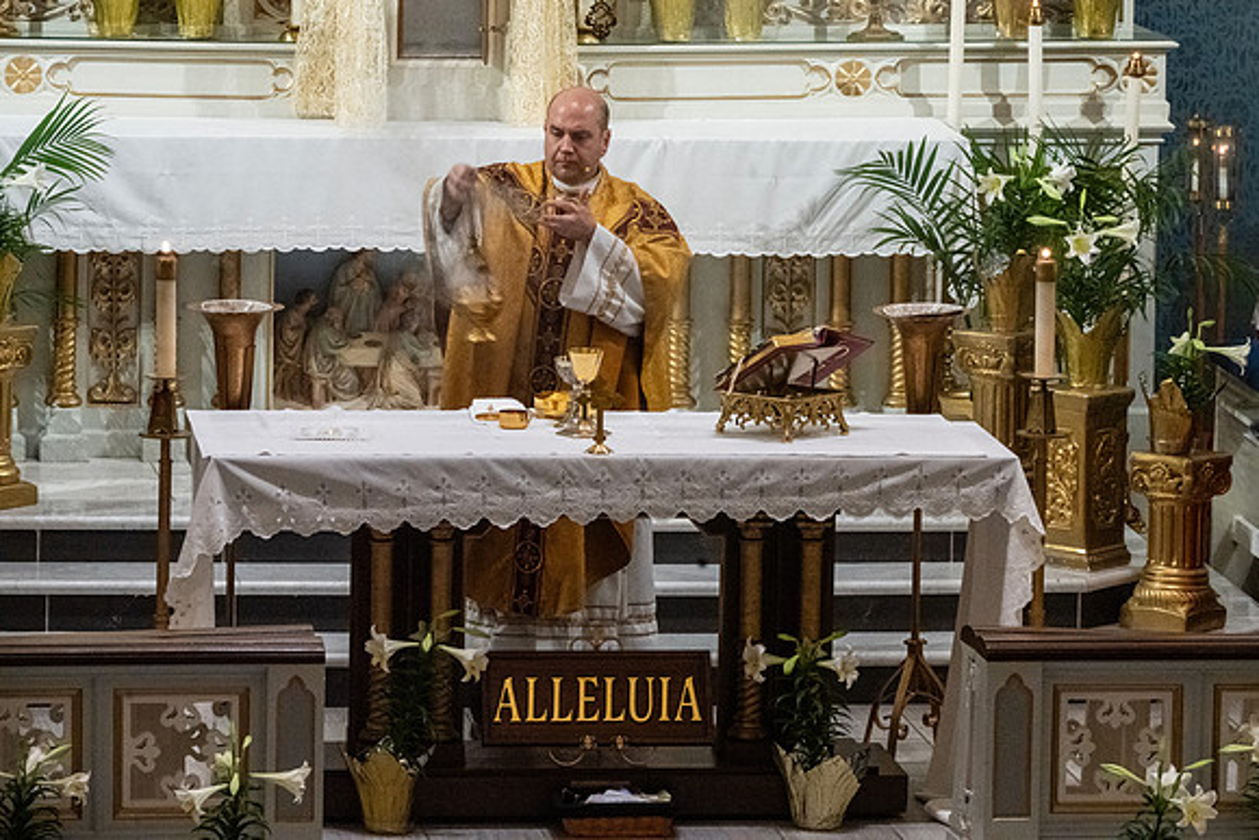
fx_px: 8257
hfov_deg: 8.7
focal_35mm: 236
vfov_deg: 5.8
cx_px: 743
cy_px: 344
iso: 5000
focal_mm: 200
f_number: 14
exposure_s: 1/60
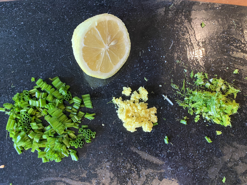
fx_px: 186
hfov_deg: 67.3
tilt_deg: -77.1
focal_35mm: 26
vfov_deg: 53.1
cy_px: 92
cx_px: 124
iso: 500
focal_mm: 4.25
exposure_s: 1/47
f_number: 1.8
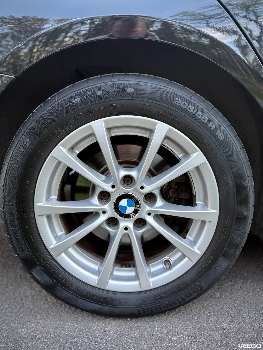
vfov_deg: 71.6
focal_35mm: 24
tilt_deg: -9.7
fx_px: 243
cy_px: 175
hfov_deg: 56.8
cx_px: 132
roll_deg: +0.8
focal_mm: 6.76
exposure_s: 1/121
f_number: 1.78
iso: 200
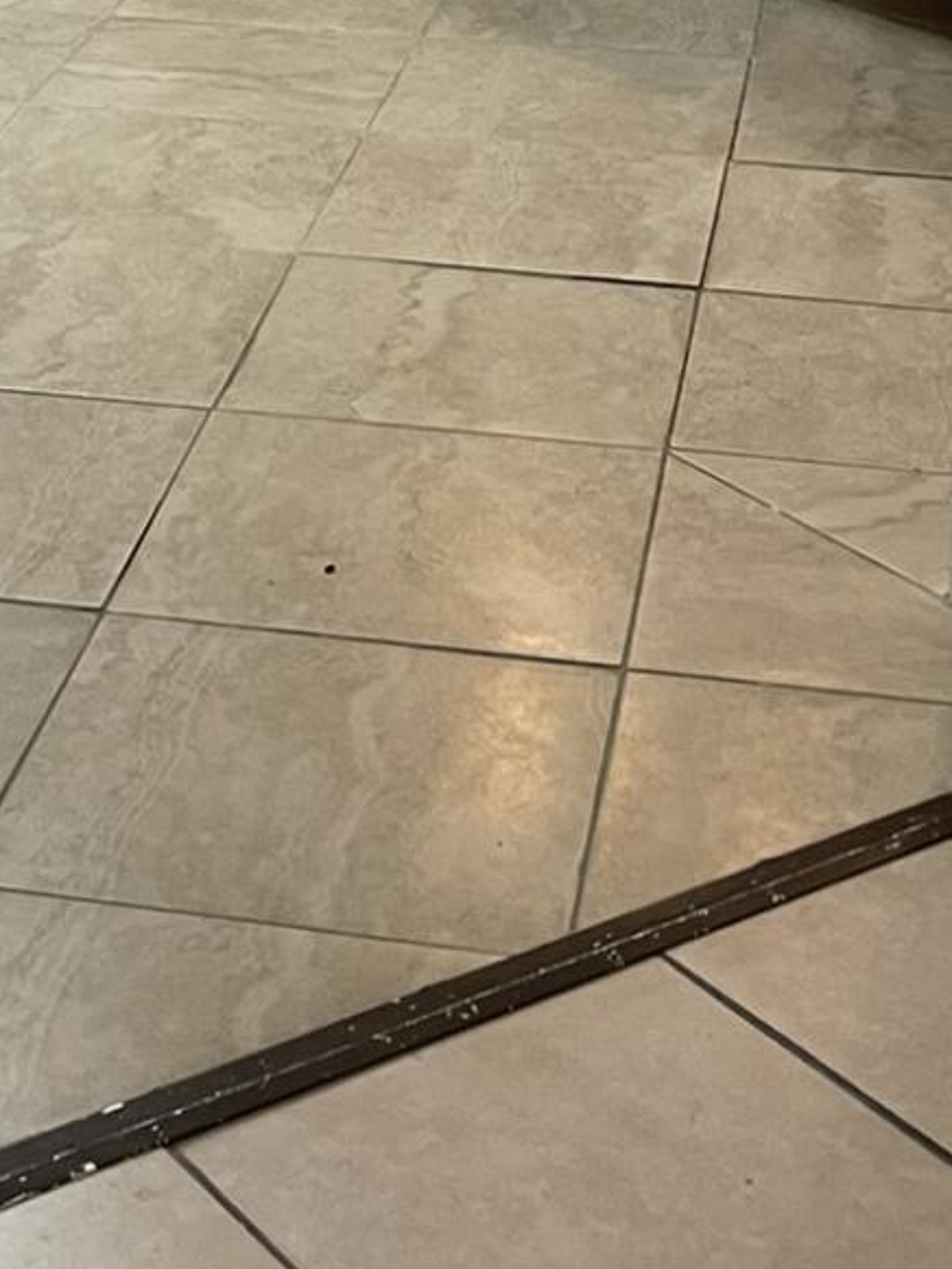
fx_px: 3152
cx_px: 148
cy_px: -435
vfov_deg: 20.5
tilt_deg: -5.0
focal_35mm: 86
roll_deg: +2.1
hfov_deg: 17.0
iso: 100
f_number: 1.6
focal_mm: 5.1
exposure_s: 1/60
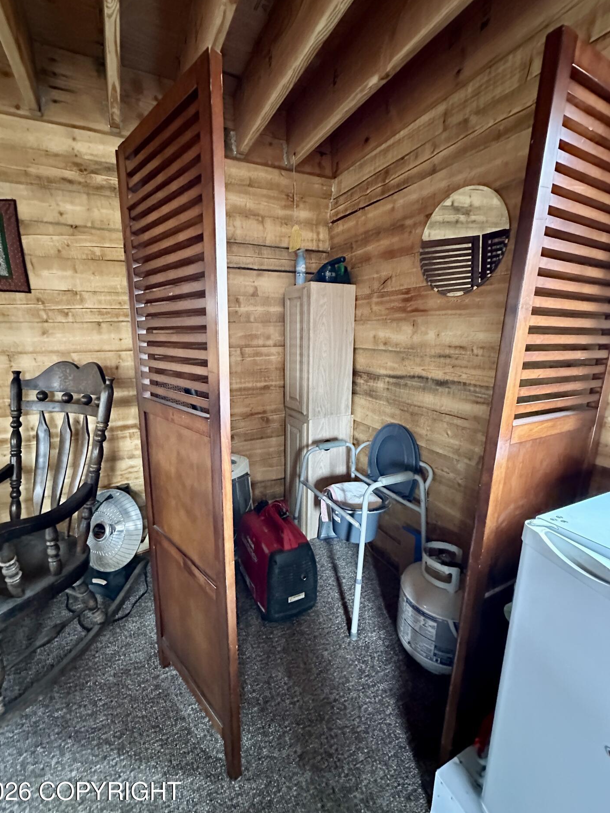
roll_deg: +0.3
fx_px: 352
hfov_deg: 81.6
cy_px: 396
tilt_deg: -9.7
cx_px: 284
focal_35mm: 15
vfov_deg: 98.2
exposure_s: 1/41
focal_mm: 2.22
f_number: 2.2
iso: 1250
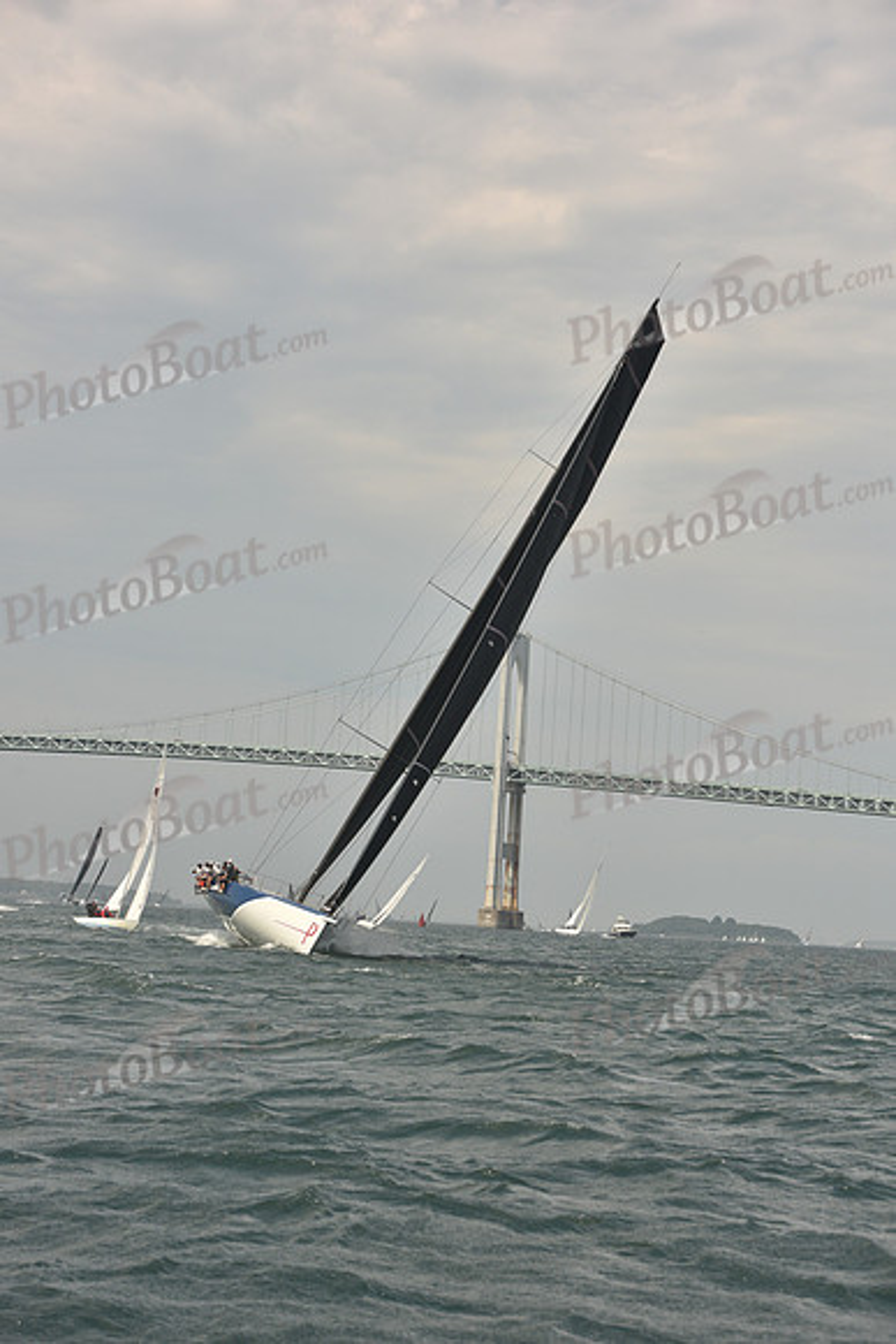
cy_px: 672
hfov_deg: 19.5
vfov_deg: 28.8
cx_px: 448
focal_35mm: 70
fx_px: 2612
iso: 250
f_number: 7.1
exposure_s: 1/640
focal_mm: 70
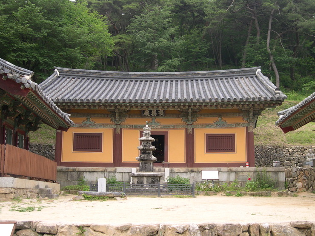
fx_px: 428
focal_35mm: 47
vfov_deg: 30.9
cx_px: 158
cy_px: 118
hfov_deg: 40.4
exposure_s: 1/183
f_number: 3.1
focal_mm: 10.1
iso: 100
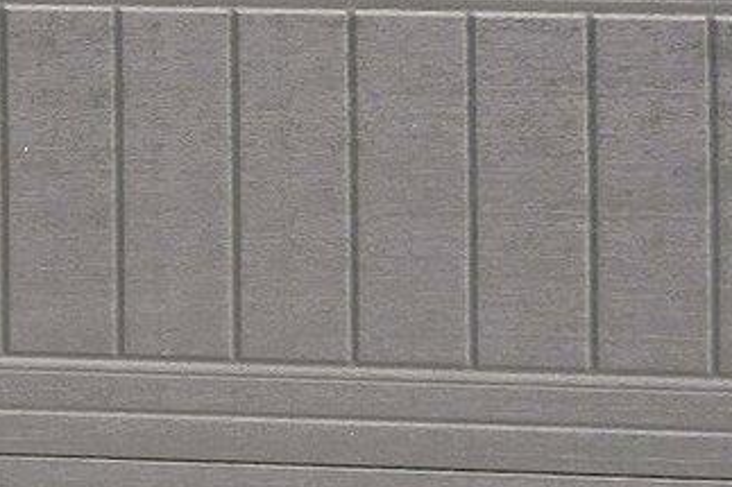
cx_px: -1491
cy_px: -393
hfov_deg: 9.6
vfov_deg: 8.0
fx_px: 3353
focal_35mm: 165
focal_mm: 26
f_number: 8
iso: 400
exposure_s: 1/800
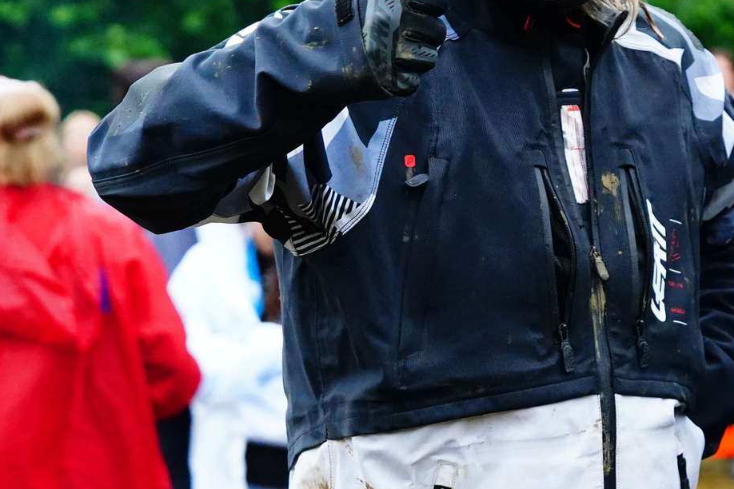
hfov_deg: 10.2
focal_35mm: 198
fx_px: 4037
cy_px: 95
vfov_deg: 6.9
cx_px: 955
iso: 5000
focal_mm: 71
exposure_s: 1/4000
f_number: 4
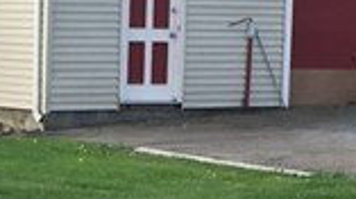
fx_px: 1943
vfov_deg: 5.8
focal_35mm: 206
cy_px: 287
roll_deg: -0.8
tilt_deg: -7.1
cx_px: 41
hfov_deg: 10.4
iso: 32
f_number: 2.2
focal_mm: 4.15
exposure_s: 1/309
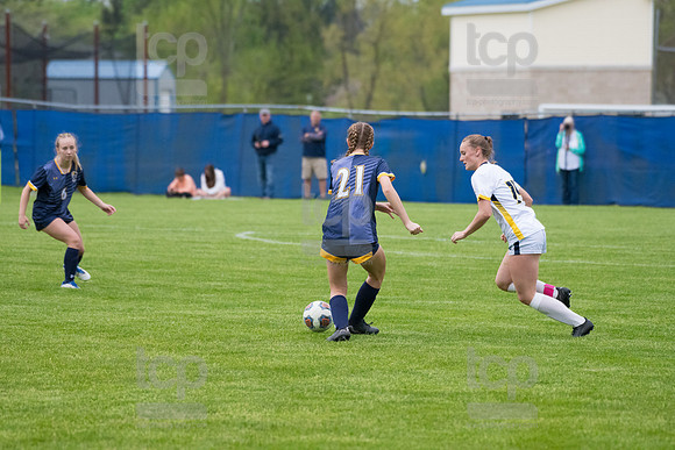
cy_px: 225
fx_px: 4876
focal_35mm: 260
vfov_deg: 5.3
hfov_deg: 7.9
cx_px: 338
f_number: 5.6
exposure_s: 1/1600
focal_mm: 260
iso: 4000
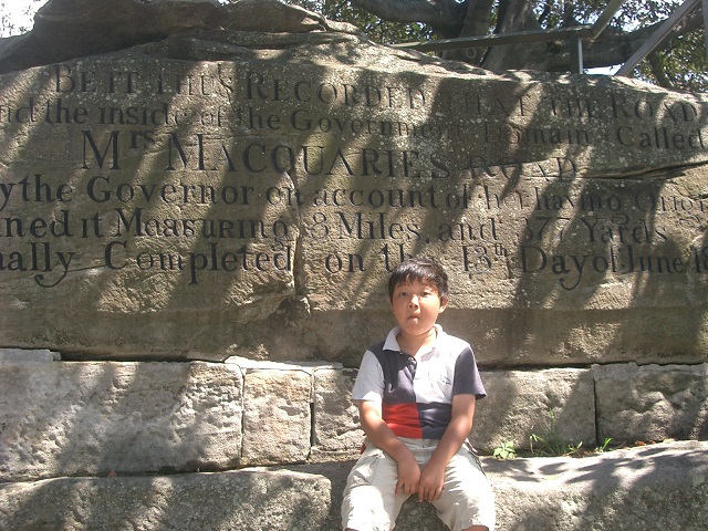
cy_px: 266
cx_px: 354
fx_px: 1002
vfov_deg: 29.7
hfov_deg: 38.9
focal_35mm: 49
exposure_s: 1/250
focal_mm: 8.2
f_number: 3.1
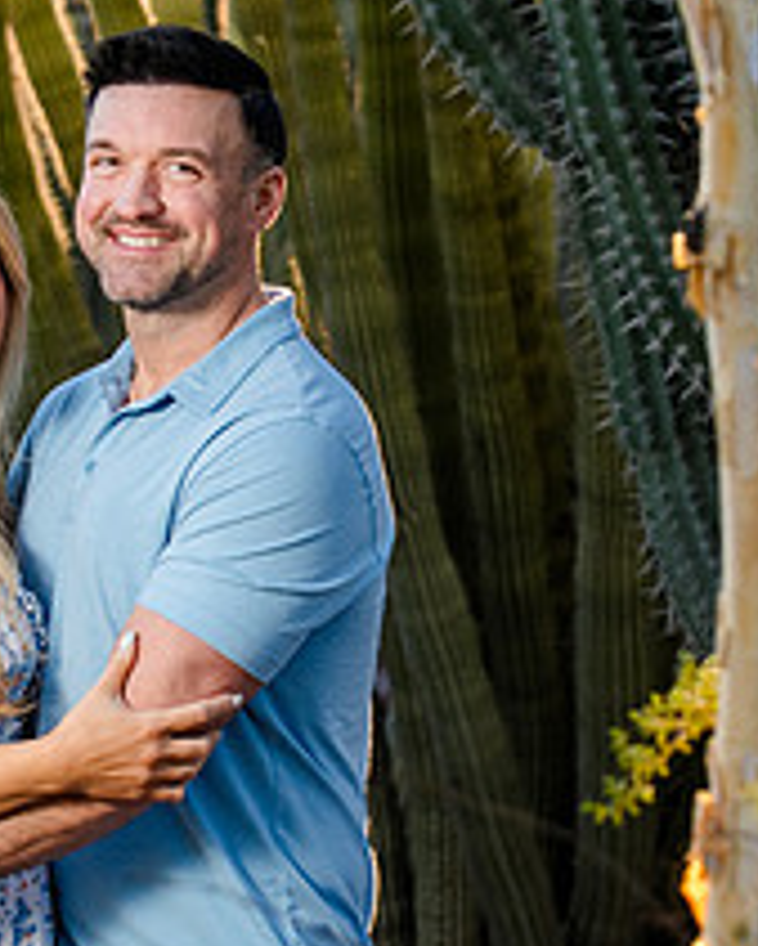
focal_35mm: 271
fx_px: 7594
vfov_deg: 7.1
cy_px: 513
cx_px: 395
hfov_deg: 5.7
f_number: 5.6
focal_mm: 105
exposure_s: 1/125
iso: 160
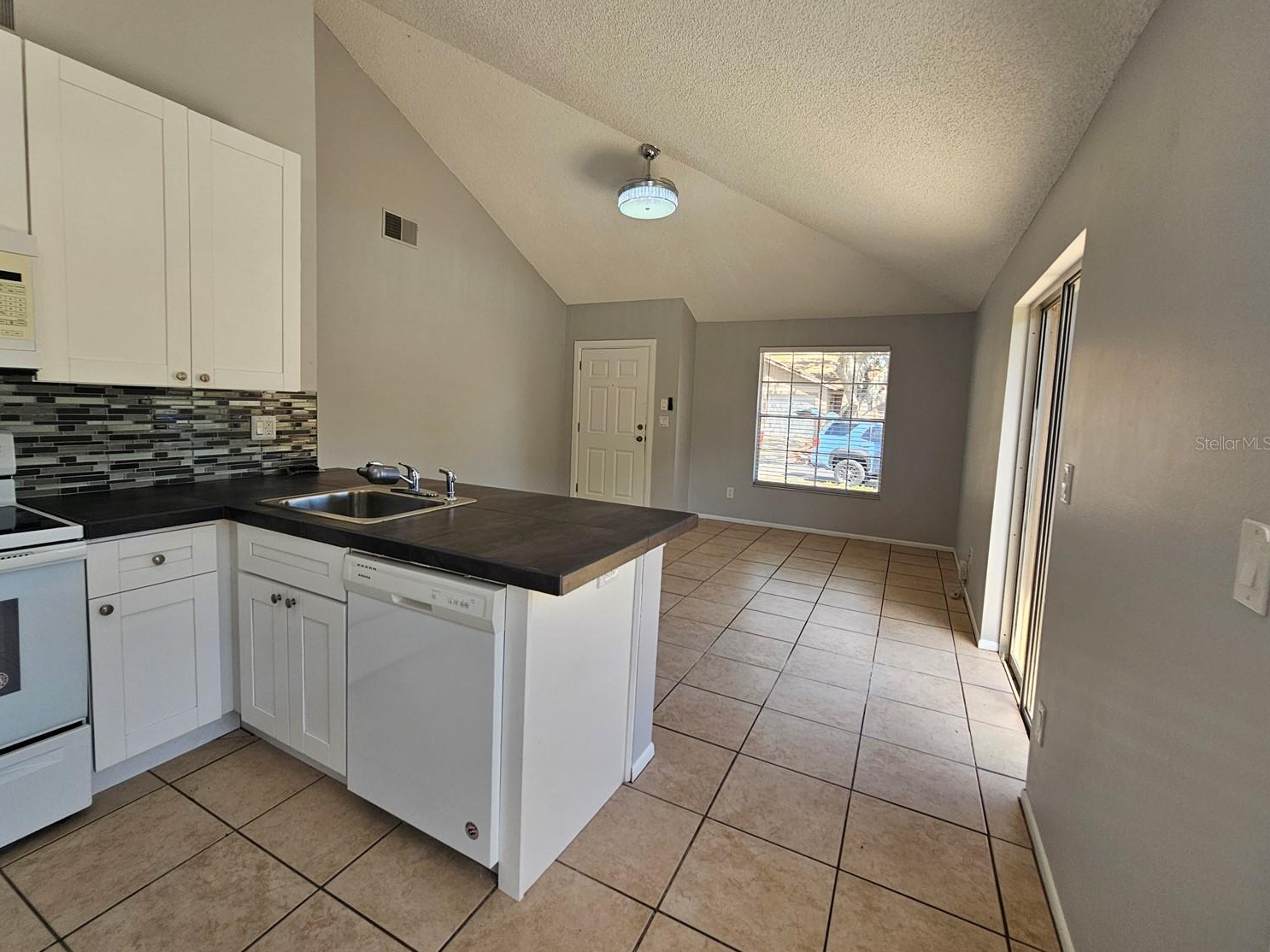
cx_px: 592
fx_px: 514
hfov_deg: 101.9
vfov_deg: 85.5
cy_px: 443
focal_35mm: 14
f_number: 2.2
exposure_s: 1/120
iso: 64
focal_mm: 2.2
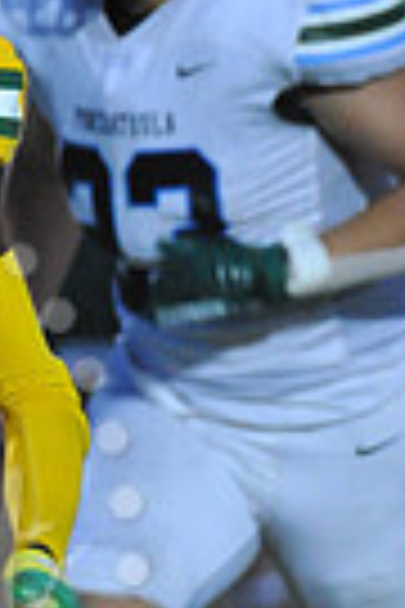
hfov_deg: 0.8
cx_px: -396
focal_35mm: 1629
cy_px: 581
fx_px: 27487
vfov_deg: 1.3
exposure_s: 1/200
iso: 6400
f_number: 6.3
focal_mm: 380
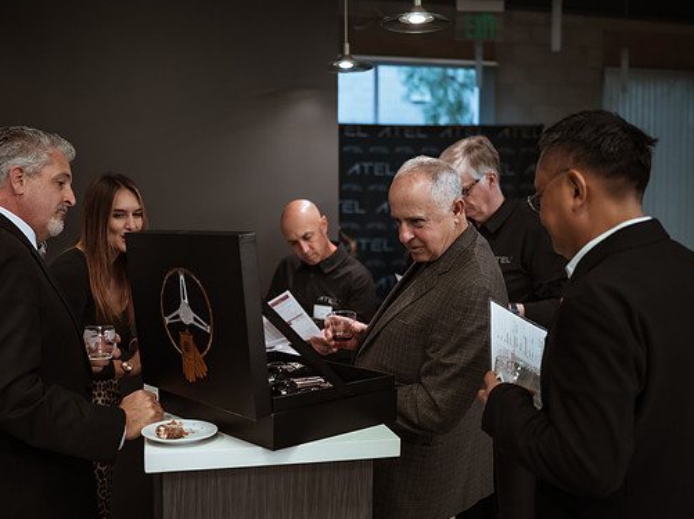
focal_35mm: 39
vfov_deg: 36.8
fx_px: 781
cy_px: 257
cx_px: 316
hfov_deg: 47.8
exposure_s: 1/320
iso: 1600
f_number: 1.8
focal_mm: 35
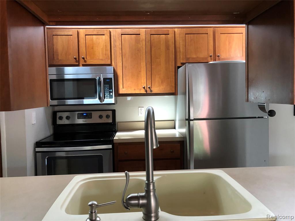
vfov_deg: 49.7
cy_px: 110
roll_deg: +1.7
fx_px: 239
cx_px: 148
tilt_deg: -3.7
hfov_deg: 63.4
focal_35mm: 28
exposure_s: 1/15
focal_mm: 3.99
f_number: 1.8
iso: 80
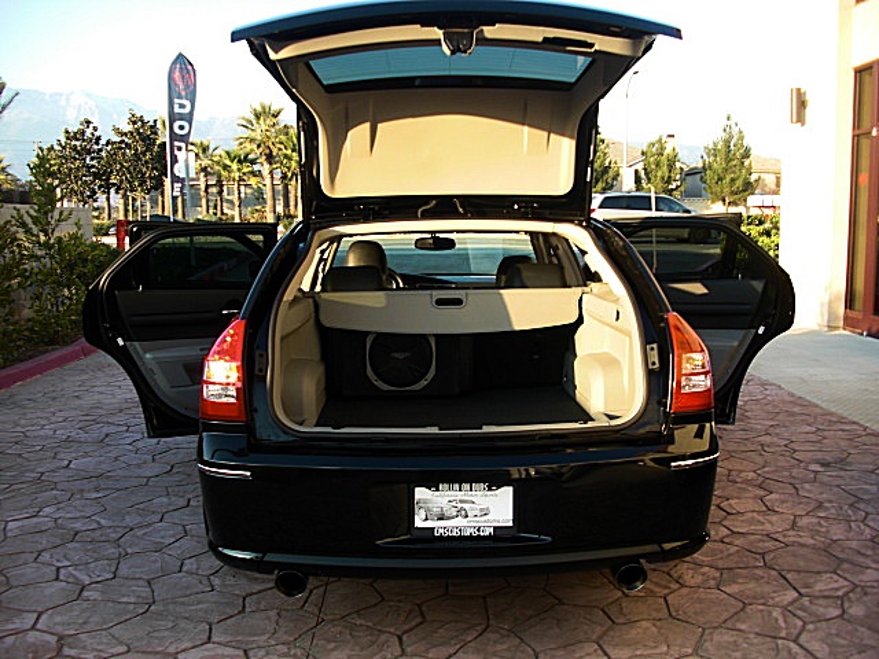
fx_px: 914
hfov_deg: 51.4
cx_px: 440
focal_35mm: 36
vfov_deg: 39.7
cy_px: 330
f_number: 2.8
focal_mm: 6.3
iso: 50
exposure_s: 1/100
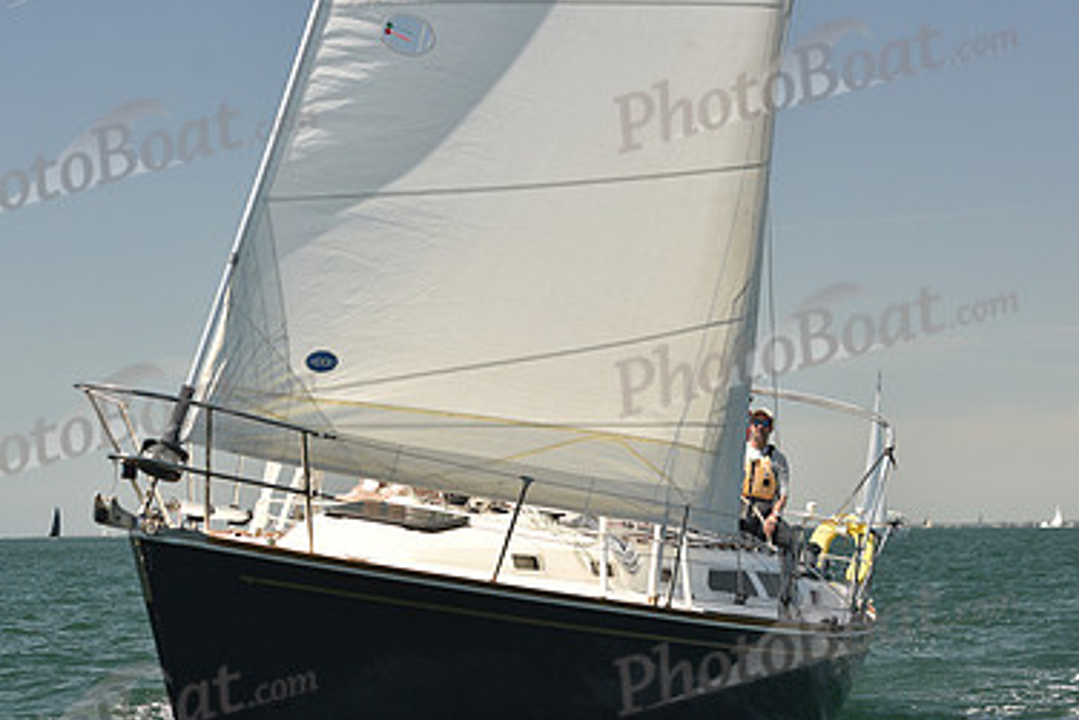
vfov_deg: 12.7
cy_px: 532
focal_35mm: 108
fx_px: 3238
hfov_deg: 18.9
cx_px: 468
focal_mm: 70
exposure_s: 1/800
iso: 250
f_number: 4.5
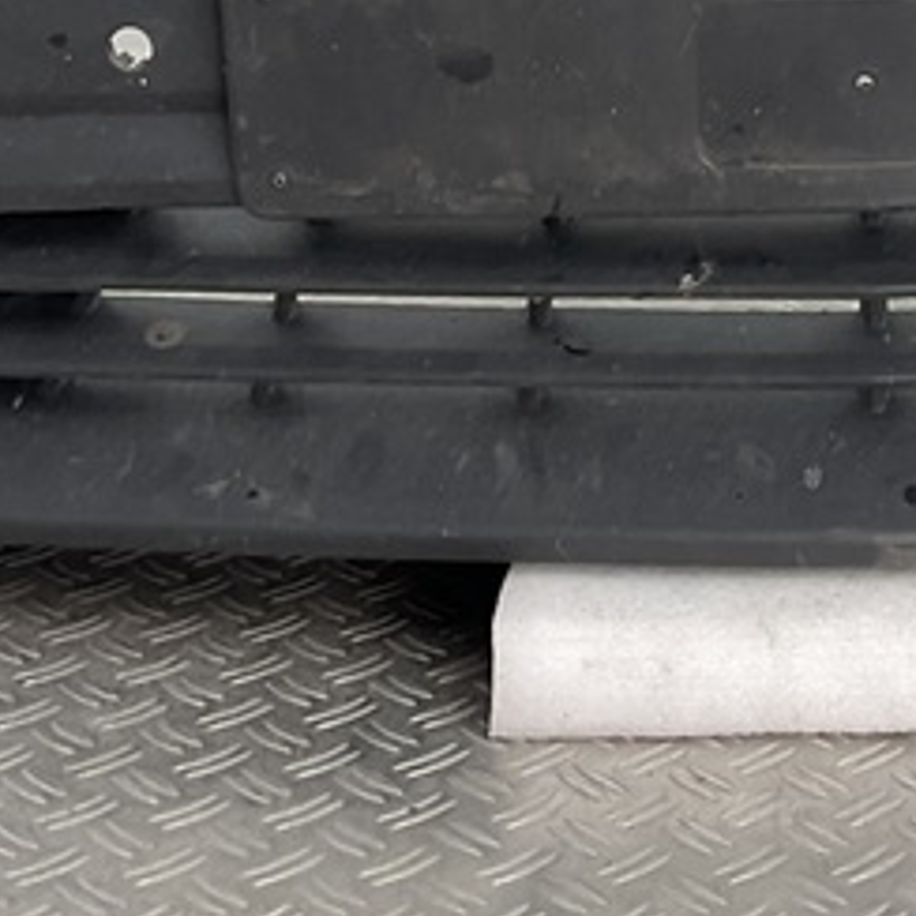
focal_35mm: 106
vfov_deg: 15.5
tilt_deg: -8.3
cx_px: 852
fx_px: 3173
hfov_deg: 16.2
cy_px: -327
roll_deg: +0.1
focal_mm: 3
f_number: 1.8
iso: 20
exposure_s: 1/120
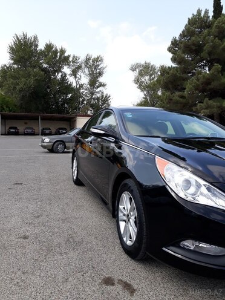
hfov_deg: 51.4
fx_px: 234
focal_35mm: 27
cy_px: 150
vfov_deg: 65.3
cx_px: 112
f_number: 1.9
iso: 40
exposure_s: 1/767
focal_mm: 3.6
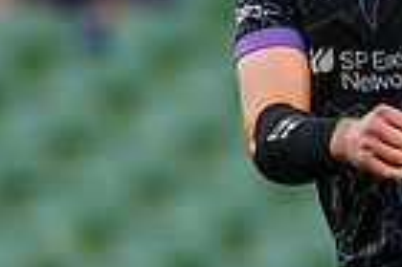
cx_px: 732
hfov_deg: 0.9
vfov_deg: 0.6
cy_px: 119
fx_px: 25899
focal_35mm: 2322
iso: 1600
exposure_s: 1/1250
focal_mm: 560
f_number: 4
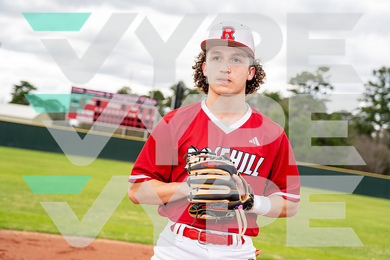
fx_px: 639
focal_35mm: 59
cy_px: 130
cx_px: 195
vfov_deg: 23.0
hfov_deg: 33.9
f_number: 4
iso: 100
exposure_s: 1/250
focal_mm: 59
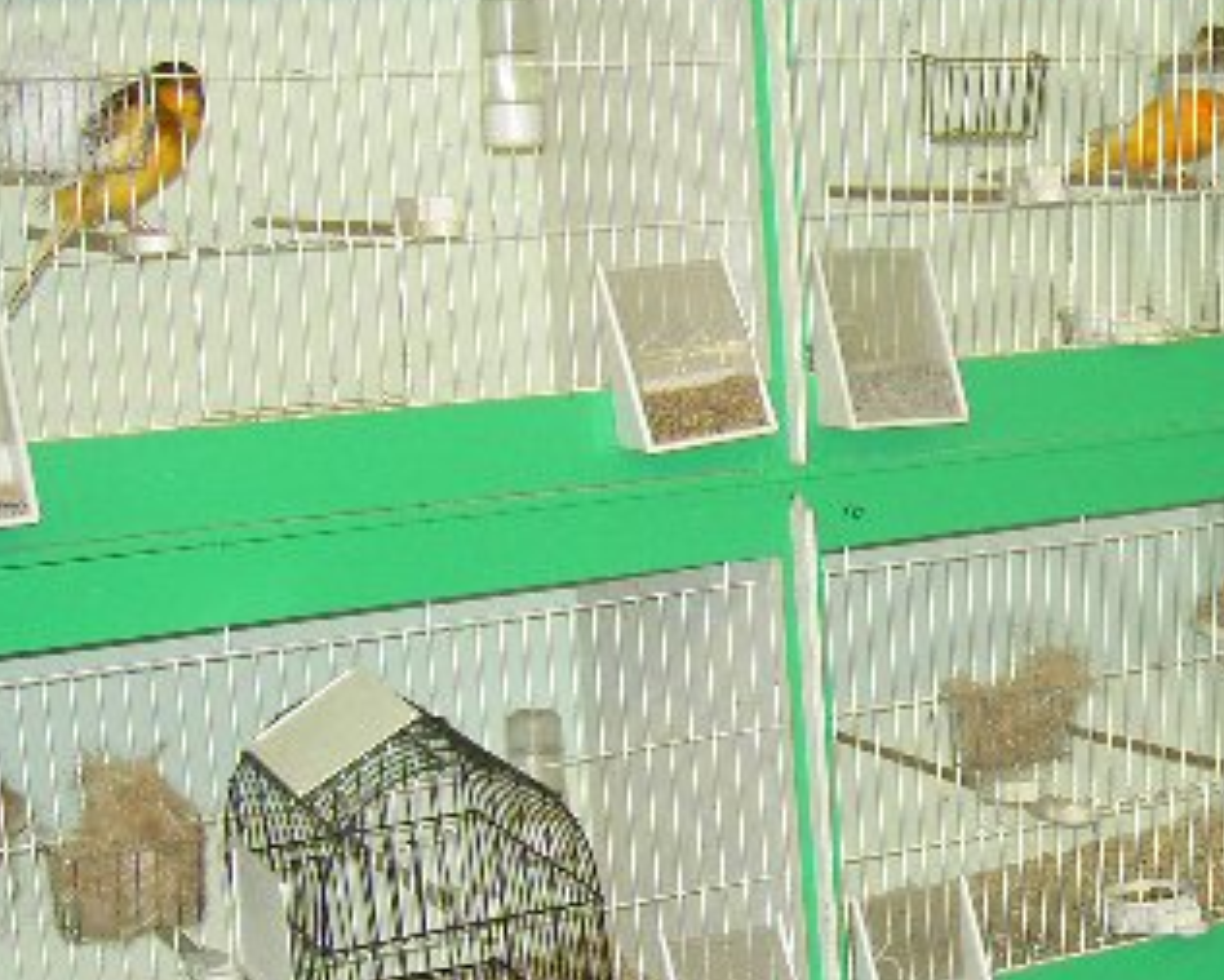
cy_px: 635
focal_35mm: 78
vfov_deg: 19.6
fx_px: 2826
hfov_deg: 23.5
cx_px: 1212
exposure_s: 1/59.5
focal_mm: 8
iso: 100
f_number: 2.8
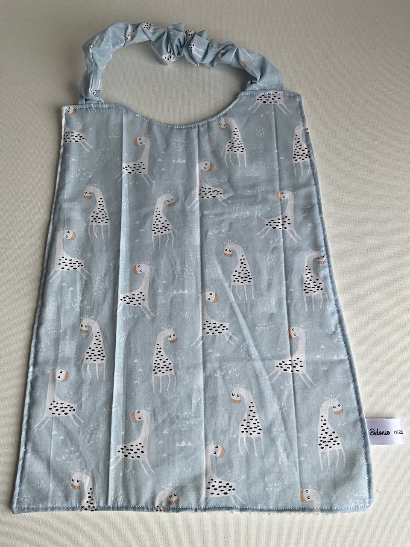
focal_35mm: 29
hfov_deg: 48.2
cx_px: 205
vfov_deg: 61.7
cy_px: 274
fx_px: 458
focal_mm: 3
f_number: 1.8
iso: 25
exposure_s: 1/534
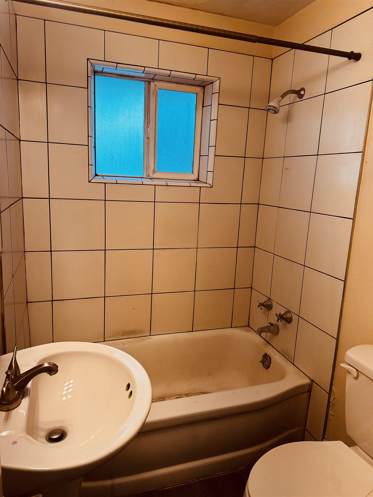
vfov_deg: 71.6
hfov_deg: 56.8
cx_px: 186
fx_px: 345
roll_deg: -3.0
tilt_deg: -11.1
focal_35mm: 24
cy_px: 248
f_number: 1.78
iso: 125
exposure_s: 1/120
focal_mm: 6.76
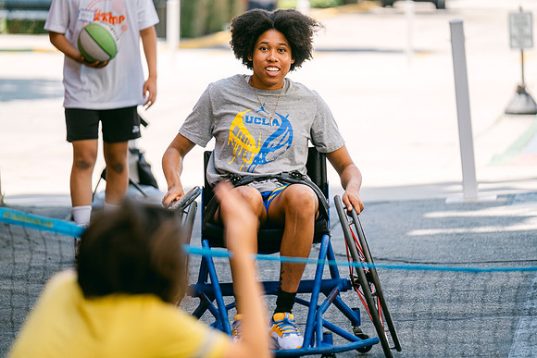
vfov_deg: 6.5
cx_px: 268
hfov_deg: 9.8
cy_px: 179
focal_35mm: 210
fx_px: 3133
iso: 160
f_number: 2.8
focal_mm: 140
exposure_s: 1/750
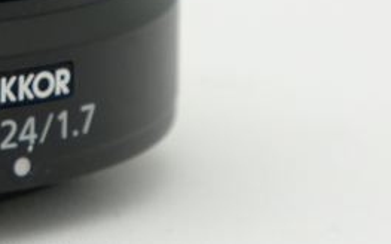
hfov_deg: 6.5
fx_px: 3418
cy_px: -22
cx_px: -144
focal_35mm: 321
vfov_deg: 4.1
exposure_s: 1/125
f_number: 8
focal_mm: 46.3
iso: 200
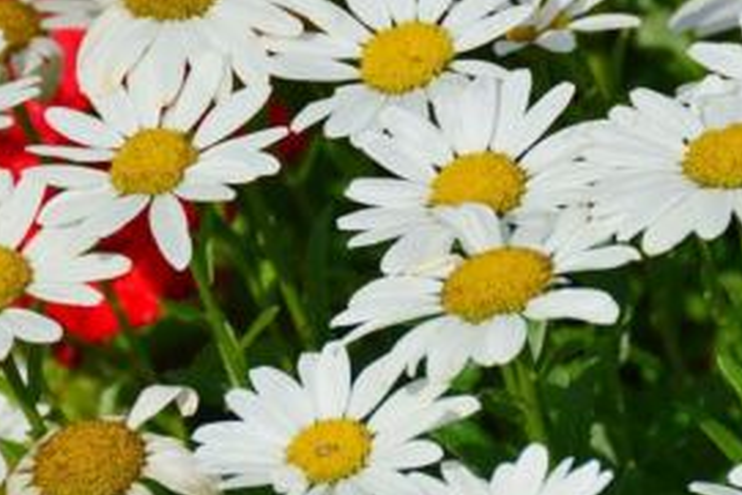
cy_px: 248
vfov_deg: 1.9
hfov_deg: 2.9
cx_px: 463
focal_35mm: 707
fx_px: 14579
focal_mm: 200
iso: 200
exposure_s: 1/2000
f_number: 5.6
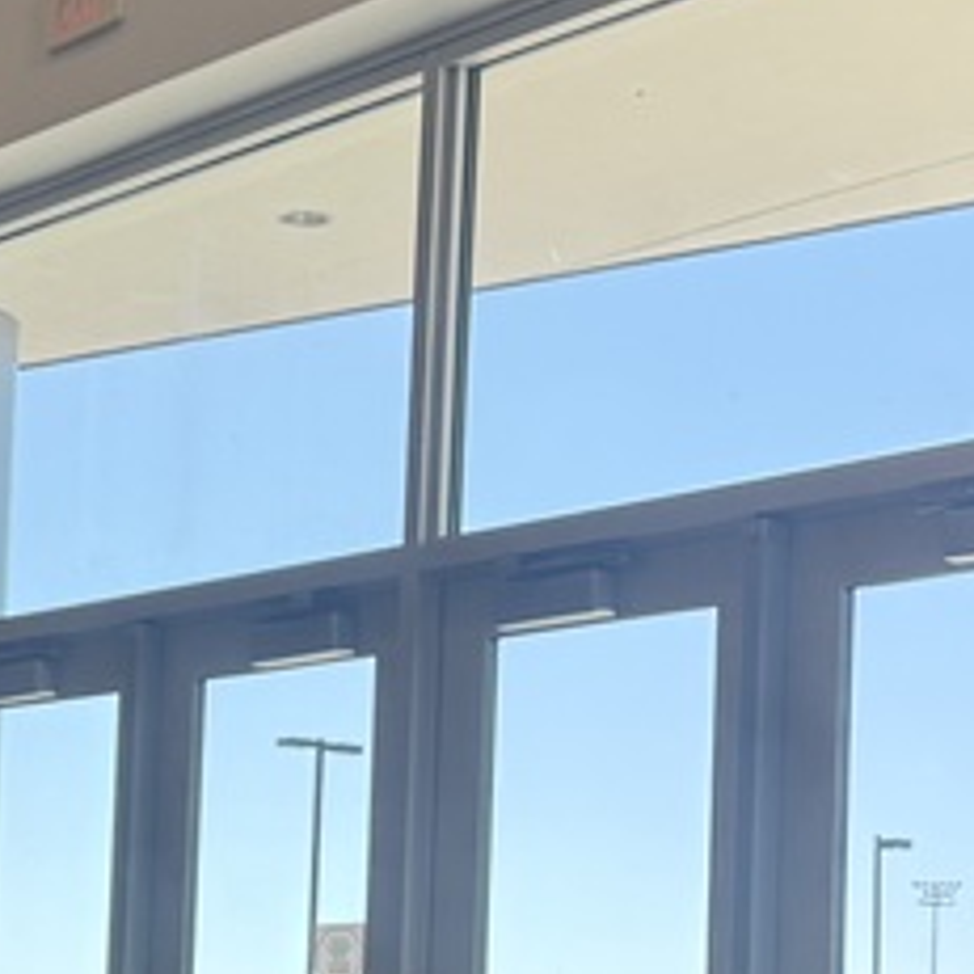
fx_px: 2992
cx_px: -67
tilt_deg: +3.9
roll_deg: -3.2
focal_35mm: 94
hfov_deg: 17.9
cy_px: 898
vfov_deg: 18.2
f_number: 1.78
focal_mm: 6.76
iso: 100
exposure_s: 1/695
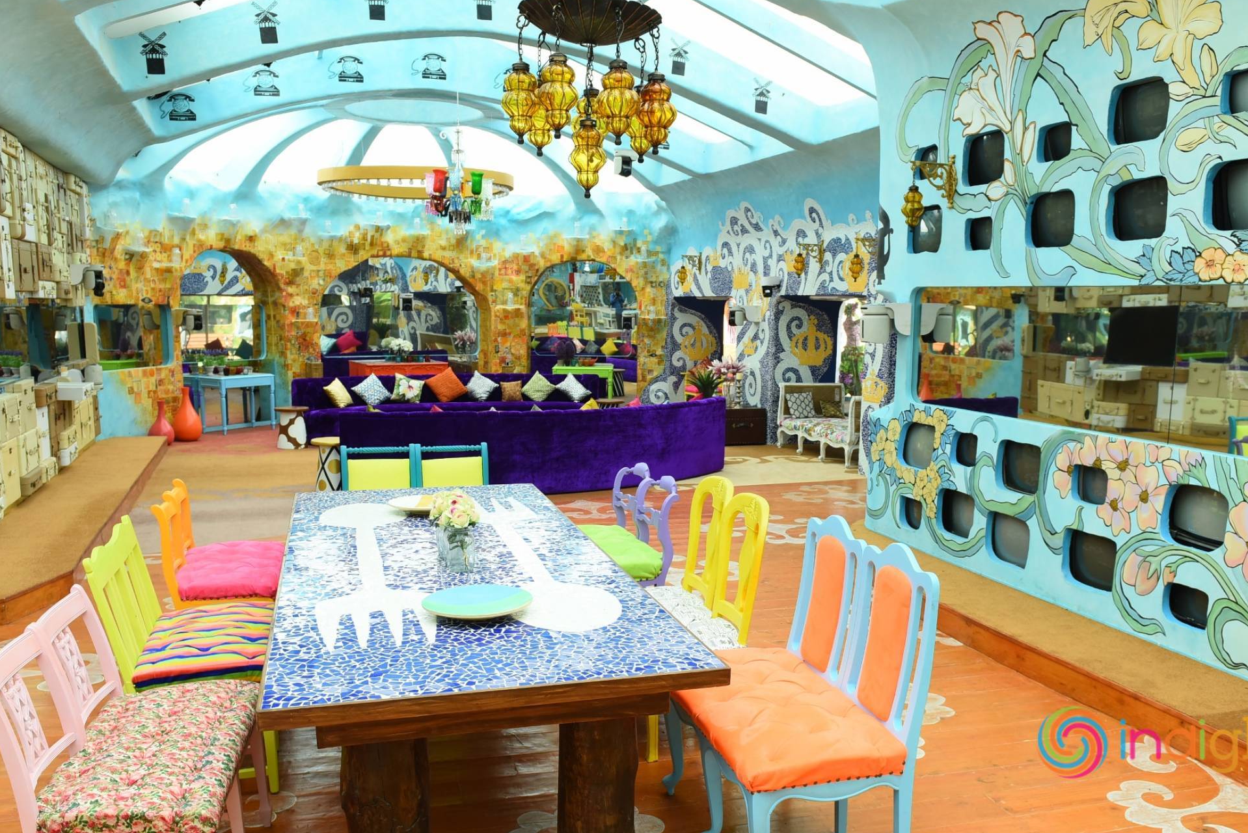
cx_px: 643
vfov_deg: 43.5
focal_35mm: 30
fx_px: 1040
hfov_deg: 61.9
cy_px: 484
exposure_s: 1/125
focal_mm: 24
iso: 640
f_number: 5.6
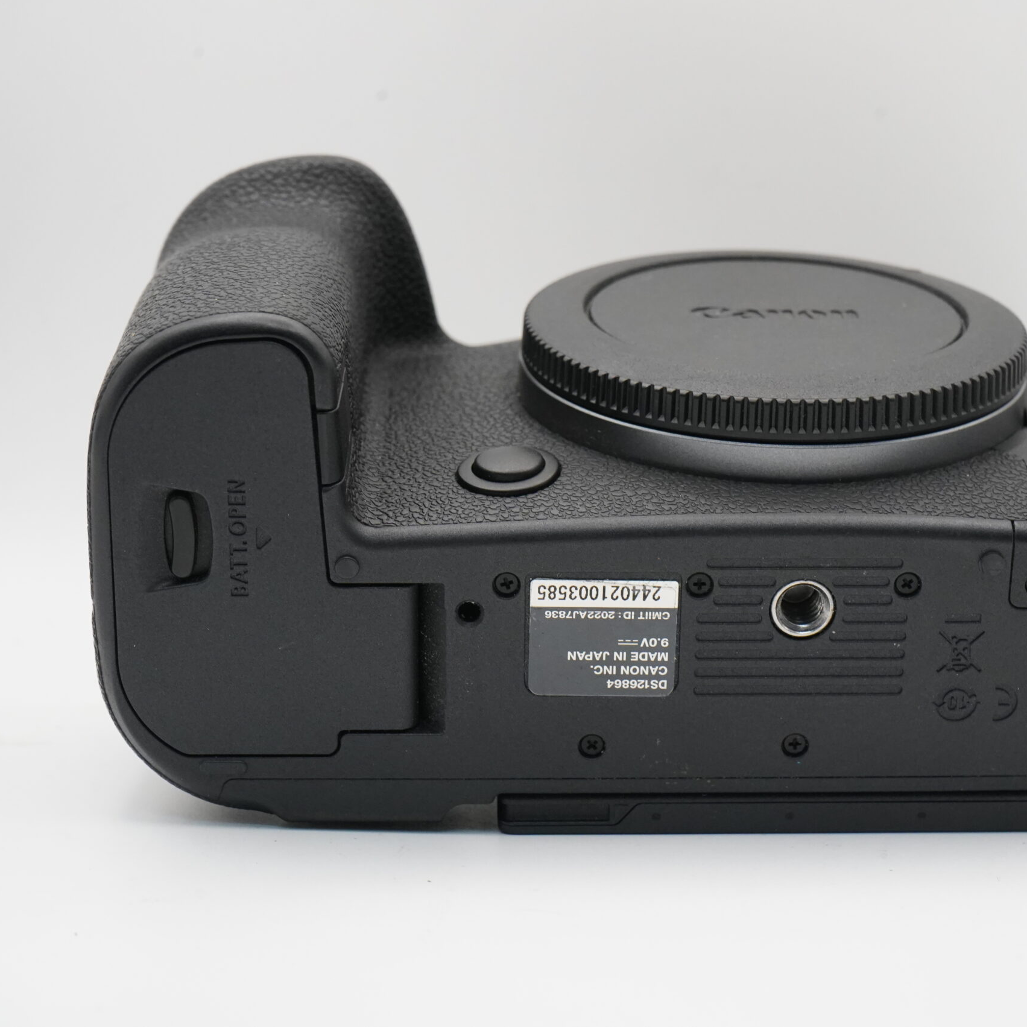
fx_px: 2316
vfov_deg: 25.0
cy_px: 513
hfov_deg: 24.9
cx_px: 654
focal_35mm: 69
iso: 3200
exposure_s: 1/125
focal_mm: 54
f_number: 11
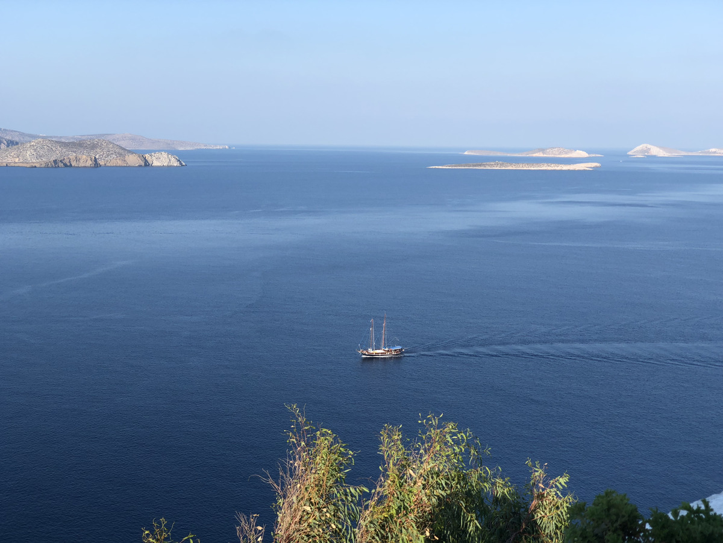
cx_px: 362
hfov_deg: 36.8
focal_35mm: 52
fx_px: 1086
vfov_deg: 28.0
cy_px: 272
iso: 16
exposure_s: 1/533
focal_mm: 6
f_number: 2.4
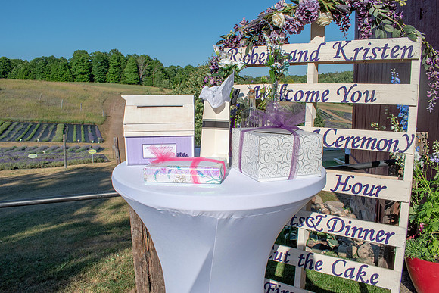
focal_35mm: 27
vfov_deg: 48.0
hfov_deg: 67.4
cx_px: 220
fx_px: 329
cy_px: 146
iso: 200
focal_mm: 18
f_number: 11
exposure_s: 1/500
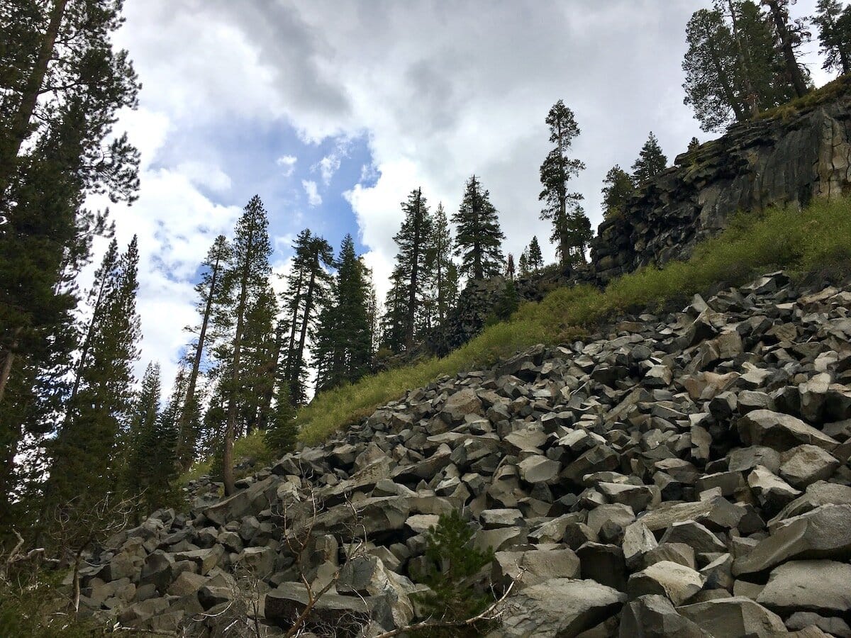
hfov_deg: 61.7
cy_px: 319
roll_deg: -2.1
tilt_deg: +25.0
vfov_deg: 48.2
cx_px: 426
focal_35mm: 29
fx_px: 713
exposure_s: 1/680
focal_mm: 4.15
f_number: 2.2
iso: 25
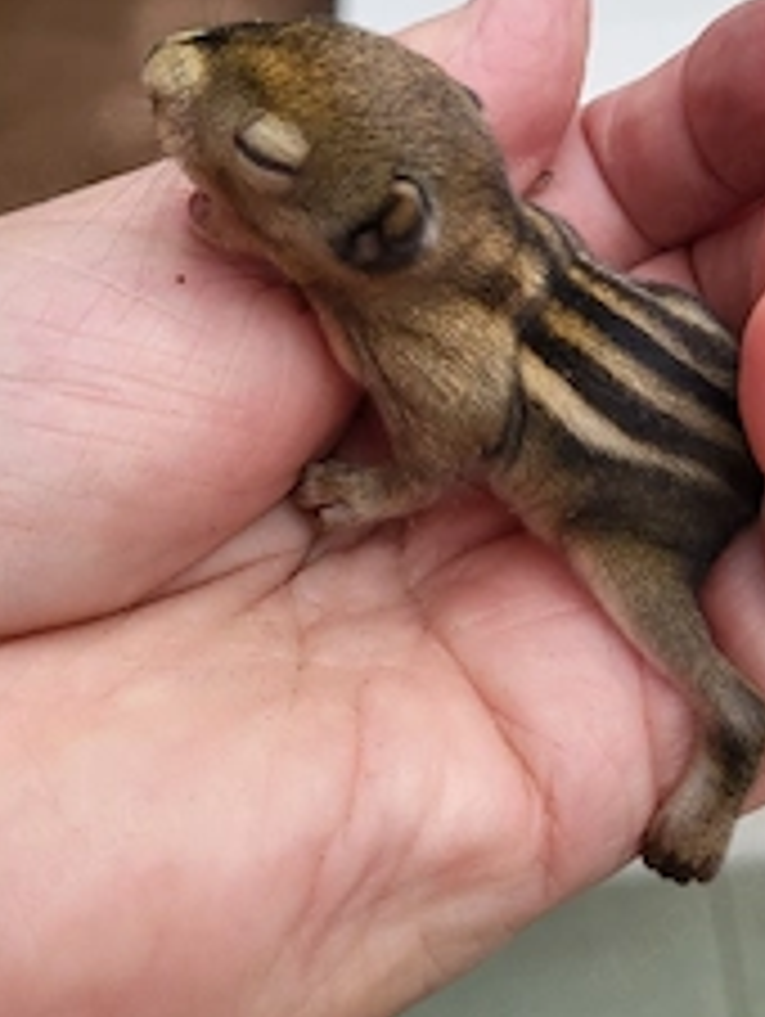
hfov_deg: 31.5
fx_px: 1353
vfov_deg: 39.9
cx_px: 468
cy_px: 238
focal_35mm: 46
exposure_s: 1/345
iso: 40
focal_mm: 5.4
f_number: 1.8
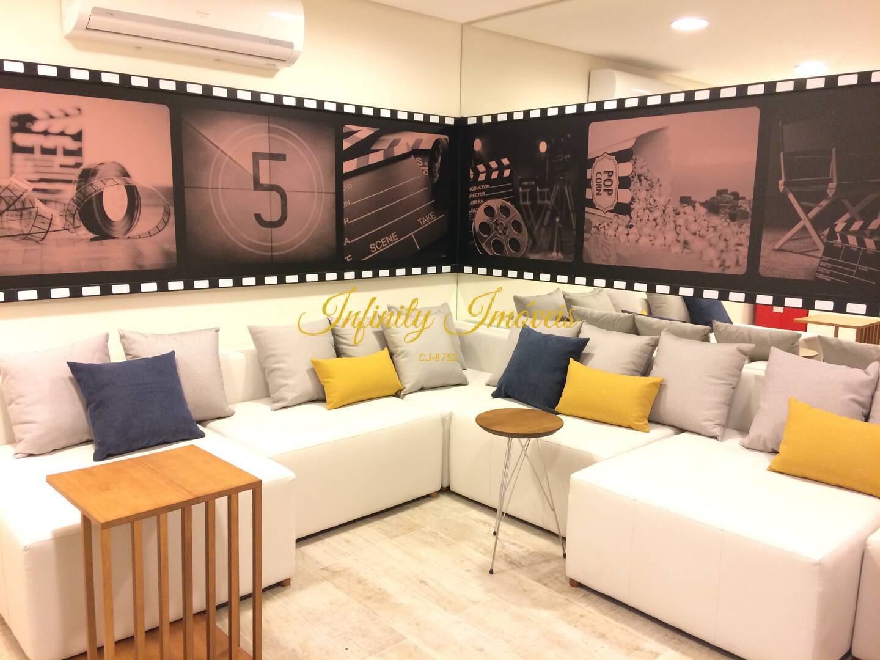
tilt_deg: -11.3
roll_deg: +1.0
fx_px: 737
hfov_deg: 61.7
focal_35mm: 29
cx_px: 440
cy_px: 330
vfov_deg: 48.2
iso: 250
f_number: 2.2
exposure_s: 1/30
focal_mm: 4.15
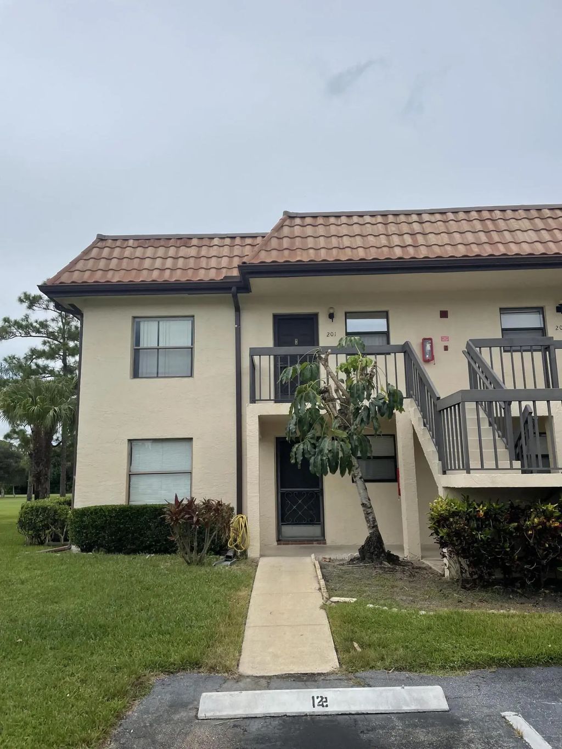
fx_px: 563
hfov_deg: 53.1
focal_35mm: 26
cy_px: 374
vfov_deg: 67.3
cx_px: 281
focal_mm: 4.2
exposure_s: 1/5556
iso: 32
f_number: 1.6
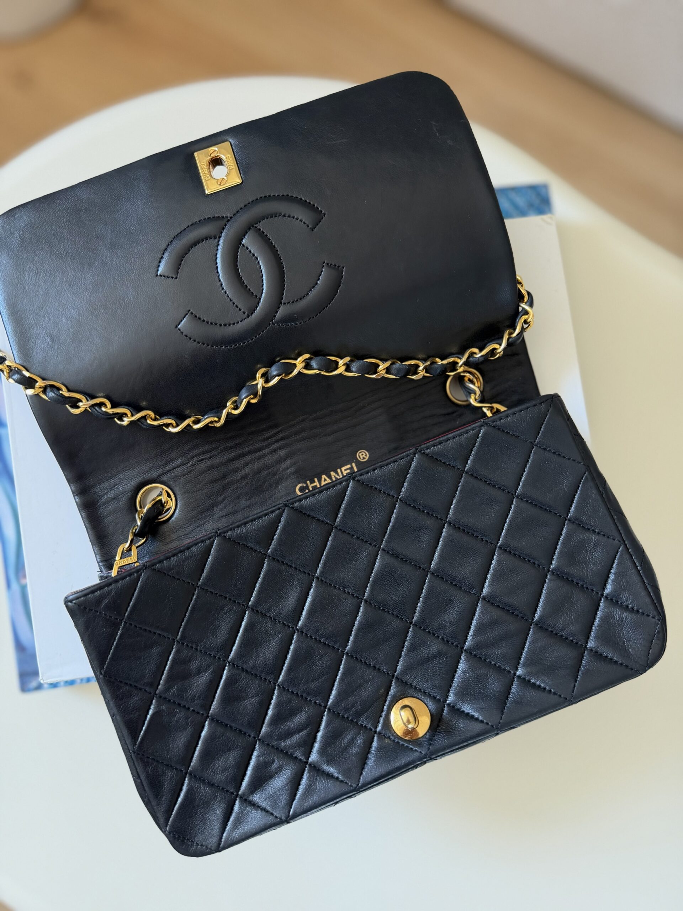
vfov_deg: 71.6
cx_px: 342
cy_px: 456
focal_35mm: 24
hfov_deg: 56.8
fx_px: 631
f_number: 1.78
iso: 200
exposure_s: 1/90
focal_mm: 6.76
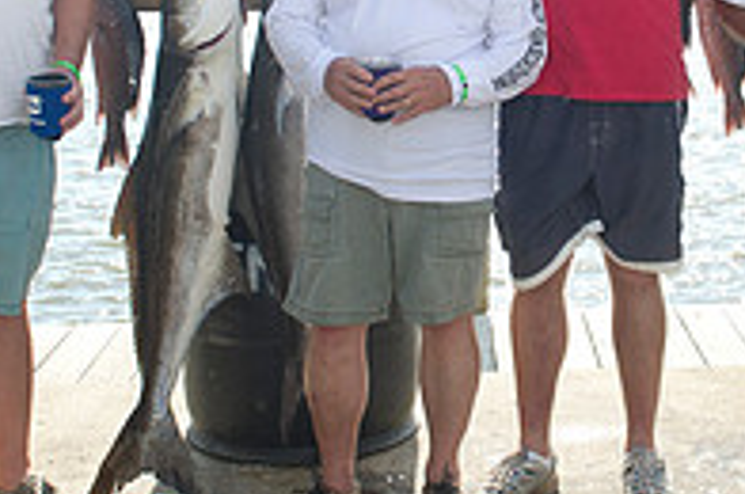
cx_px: 551
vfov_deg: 18.6
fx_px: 1467
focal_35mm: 71
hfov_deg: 28.1
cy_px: 0
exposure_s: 1/250
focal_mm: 24
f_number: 7.1
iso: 125
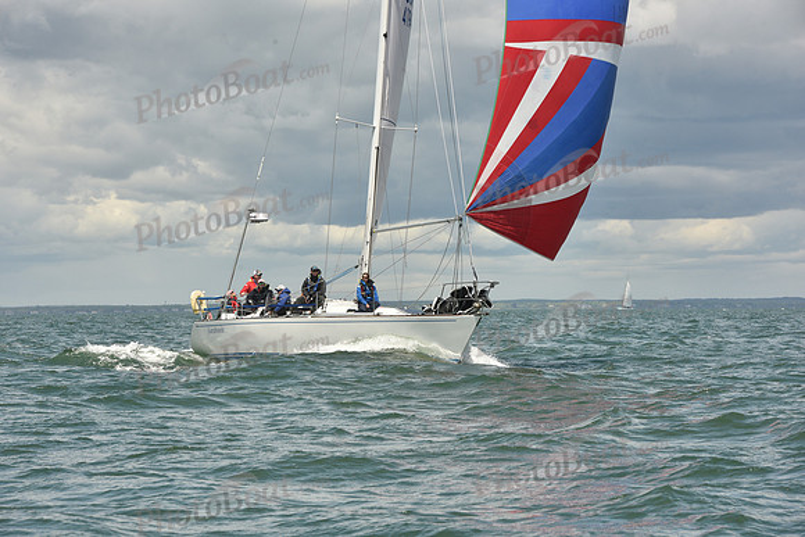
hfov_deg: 13.7
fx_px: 3355
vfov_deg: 9.2
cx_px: 402
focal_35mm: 150
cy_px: 268
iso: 320
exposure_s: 1/800
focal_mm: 150
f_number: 11
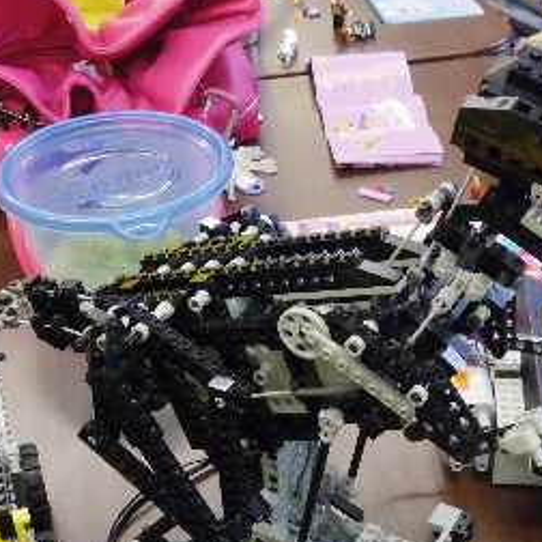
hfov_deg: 29.1
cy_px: 404
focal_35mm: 59
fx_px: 1045
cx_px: 286
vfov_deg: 28.7
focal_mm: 5.1
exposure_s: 1/50
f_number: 4.5
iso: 1250
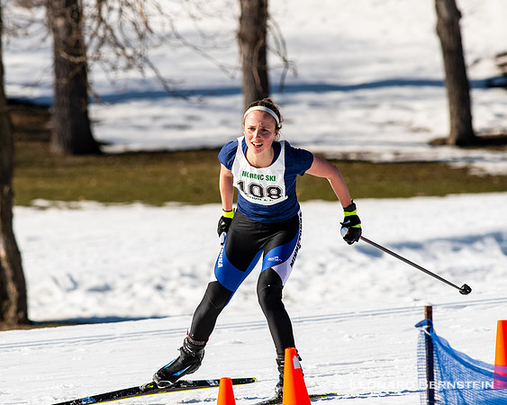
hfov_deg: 3.6
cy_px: 190
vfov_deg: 2.9
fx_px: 8065
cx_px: 211
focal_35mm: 538
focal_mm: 300
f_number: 7.1
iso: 400
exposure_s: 1/2000
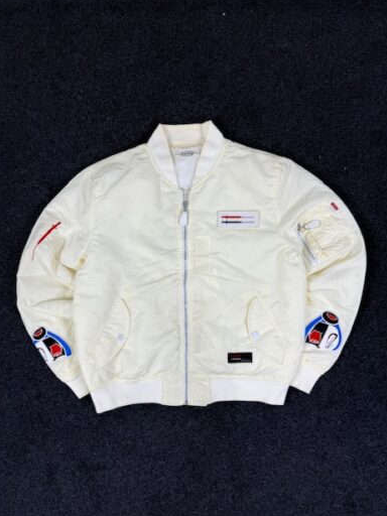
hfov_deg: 54.9
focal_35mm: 25
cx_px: 192
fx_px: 373
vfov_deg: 69.4
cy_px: 263
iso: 64
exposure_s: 1/121
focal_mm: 6.76
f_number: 1.78
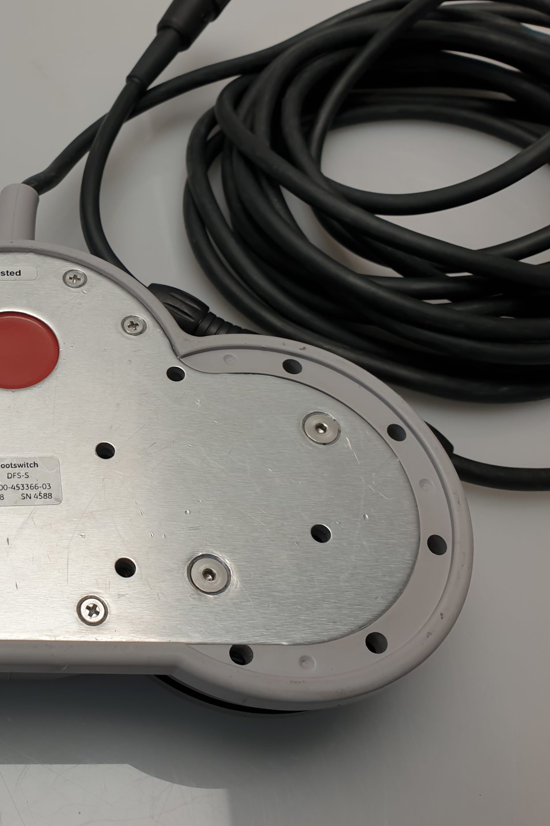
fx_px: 848
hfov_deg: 32.8
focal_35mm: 37
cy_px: 410
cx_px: -11
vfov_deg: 51.9
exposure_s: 1/100
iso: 50
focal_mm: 4.3
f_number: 2.4
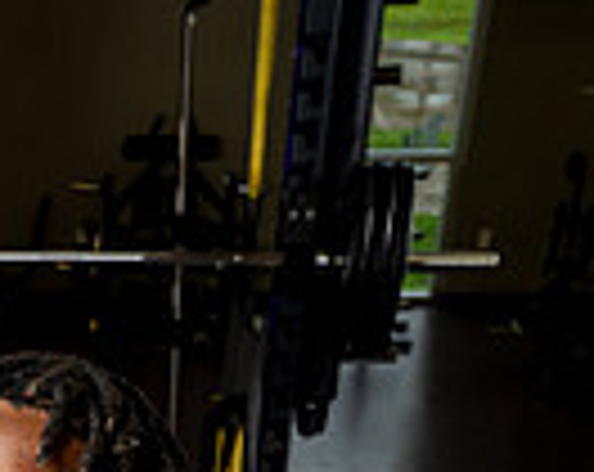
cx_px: -27
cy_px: 1002
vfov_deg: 15.1
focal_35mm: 77
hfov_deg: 23.5
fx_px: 1351
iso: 640
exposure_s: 1/250
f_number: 4
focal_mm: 24
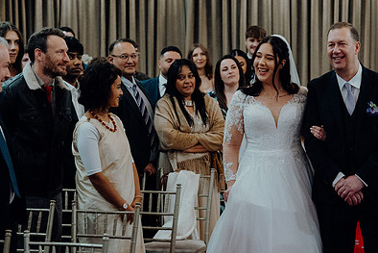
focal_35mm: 103
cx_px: 267
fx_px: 1082
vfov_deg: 13.3
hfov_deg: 19.7
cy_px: 150
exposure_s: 1/200
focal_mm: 70
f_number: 3.5
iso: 5000
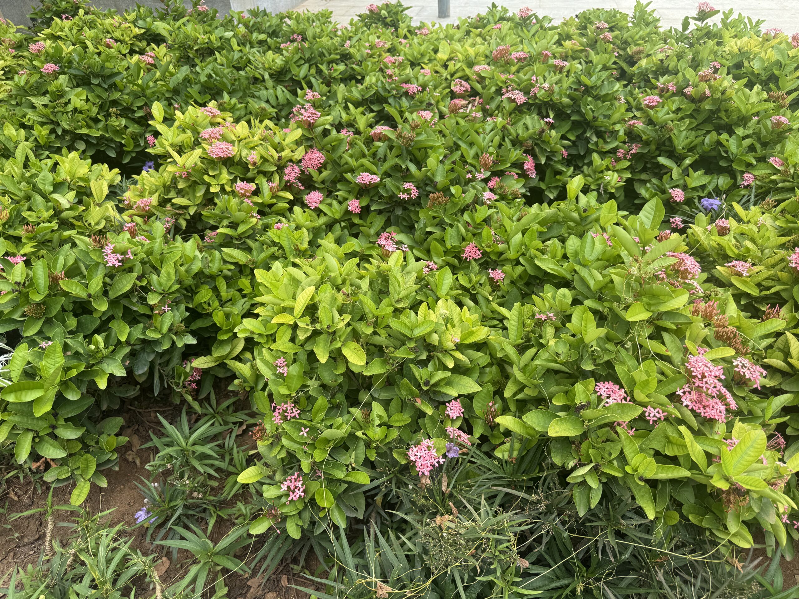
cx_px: 400
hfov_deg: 71.6
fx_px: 554
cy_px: 300
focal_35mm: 24
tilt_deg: -37.0
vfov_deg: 56.8
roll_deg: +2.0
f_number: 1.78
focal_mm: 6.76
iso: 80
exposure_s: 1/1032
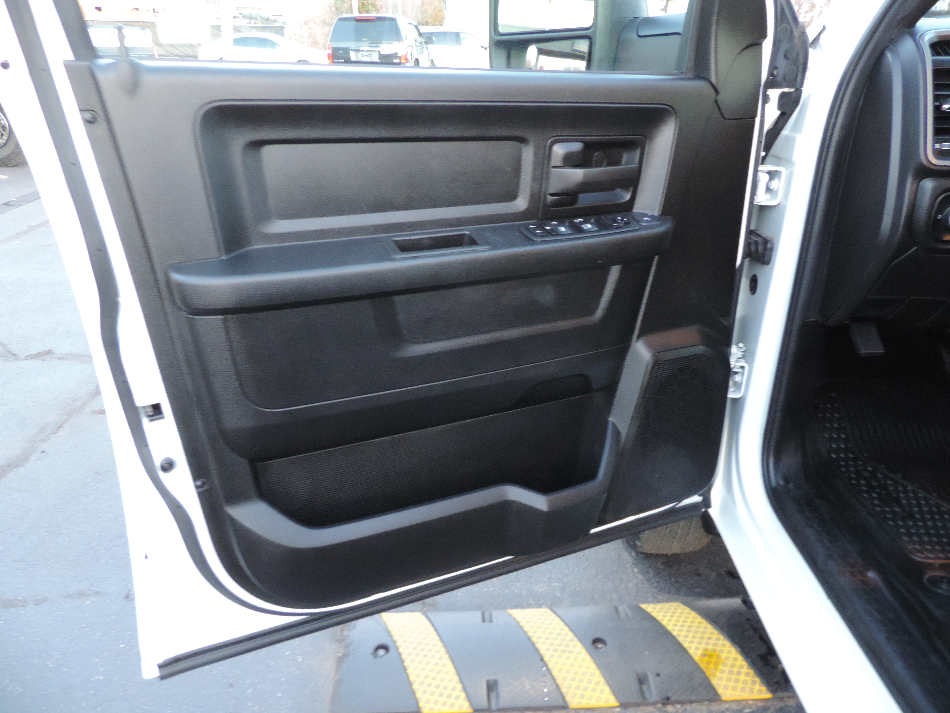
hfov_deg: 71.6
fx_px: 659
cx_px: 475
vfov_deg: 56.8
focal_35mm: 24
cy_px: 356
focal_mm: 4.3
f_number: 3
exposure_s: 1/6
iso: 800
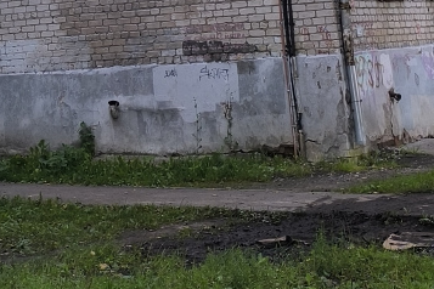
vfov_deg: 13.5
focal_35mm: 87
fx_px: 1049
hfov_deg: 23.3
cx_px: 139
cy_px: -290
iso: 500
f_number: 1.65
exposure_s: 1/100
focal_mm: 6.14
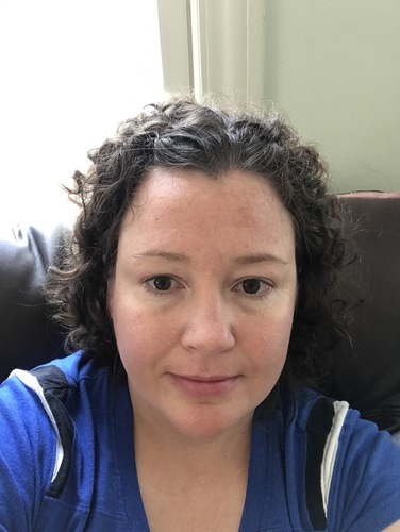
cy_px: 266
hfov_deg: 44.2
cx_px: 200
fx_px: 492
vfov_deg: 56.8
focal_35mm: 32
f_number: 2.2
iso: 80
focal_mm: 2.87
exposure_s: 1/30
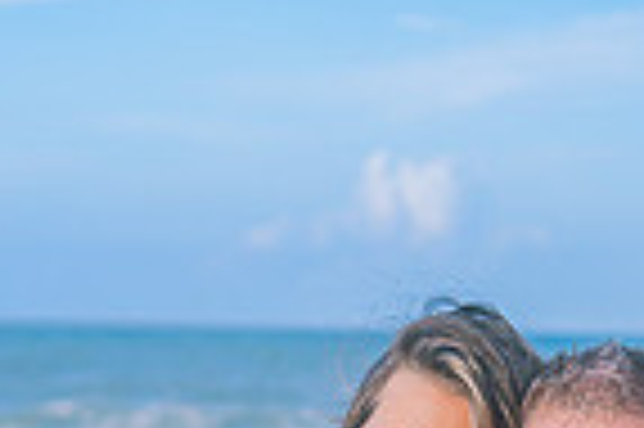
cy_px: 595
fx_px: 4199
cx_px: 261
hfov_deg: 8.8
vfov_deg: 5.8
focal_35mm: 235
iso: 100
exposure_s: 1/200
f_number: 4
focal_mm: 58
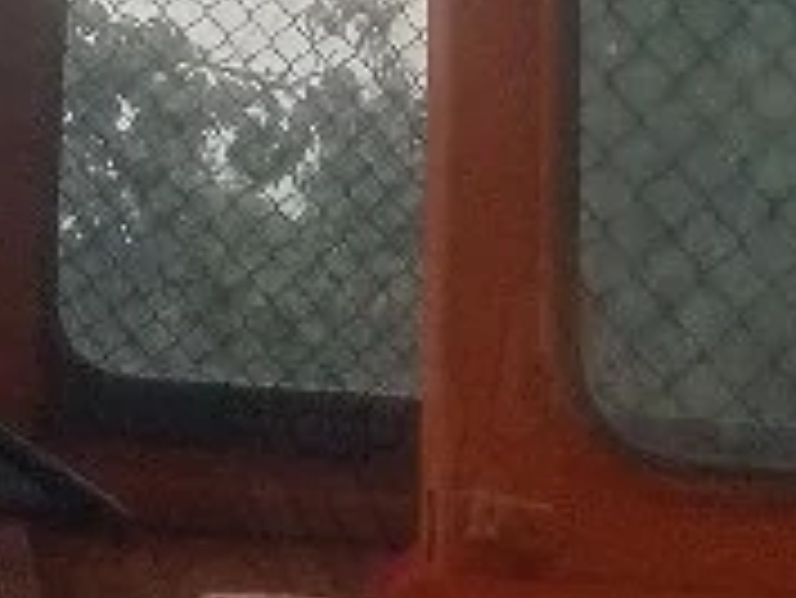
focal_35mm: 158
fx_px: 3636
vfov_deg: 8.8
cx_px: -490
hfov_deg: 11.8
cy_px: -623
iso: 100
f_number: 1.8
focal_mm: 3.98
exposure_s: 1/270
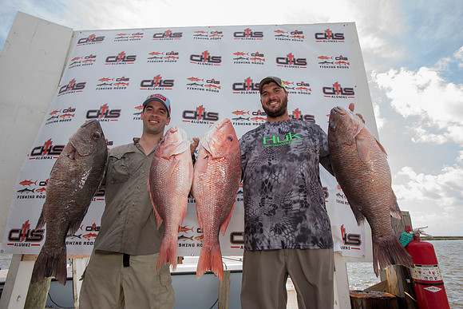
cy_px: 154
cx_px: 232
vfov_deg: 64.6
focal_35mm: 19
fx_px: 244
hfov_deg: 86.9
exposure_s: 1/160
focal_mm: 19
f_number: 9
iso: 250
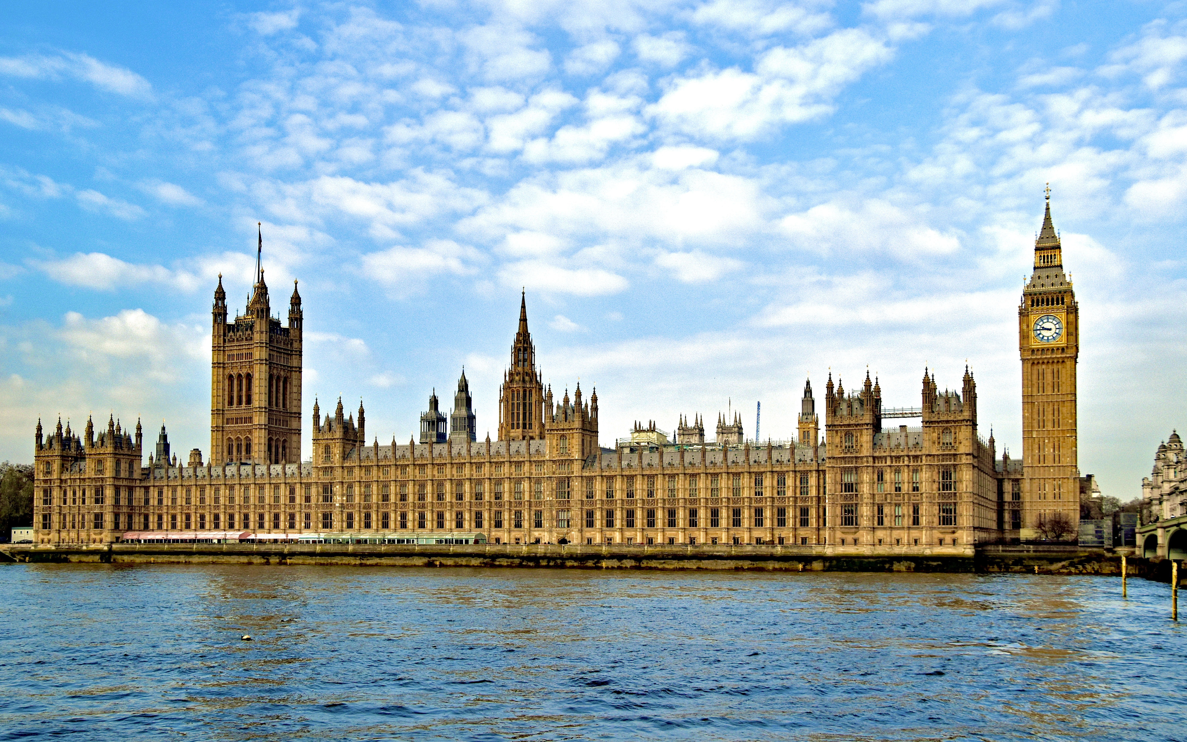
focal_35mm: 36
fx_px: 1149
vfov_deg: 35.8
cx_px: 595
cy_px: 360
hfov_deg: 54.6
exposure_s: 1/250
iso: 220
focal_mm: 23
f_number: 8
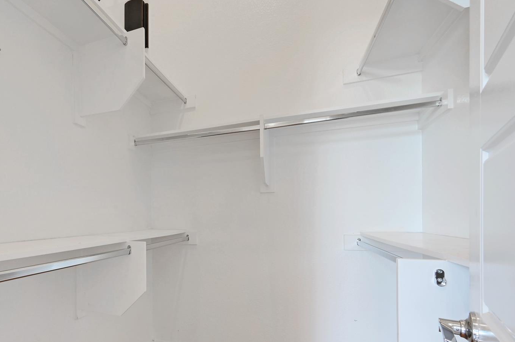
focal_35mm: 21
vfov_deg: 58.5
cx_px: 143
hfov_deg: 76.5
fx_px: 300
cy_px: 218
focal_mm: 14
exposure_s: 1/1.67
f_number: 14
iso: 200
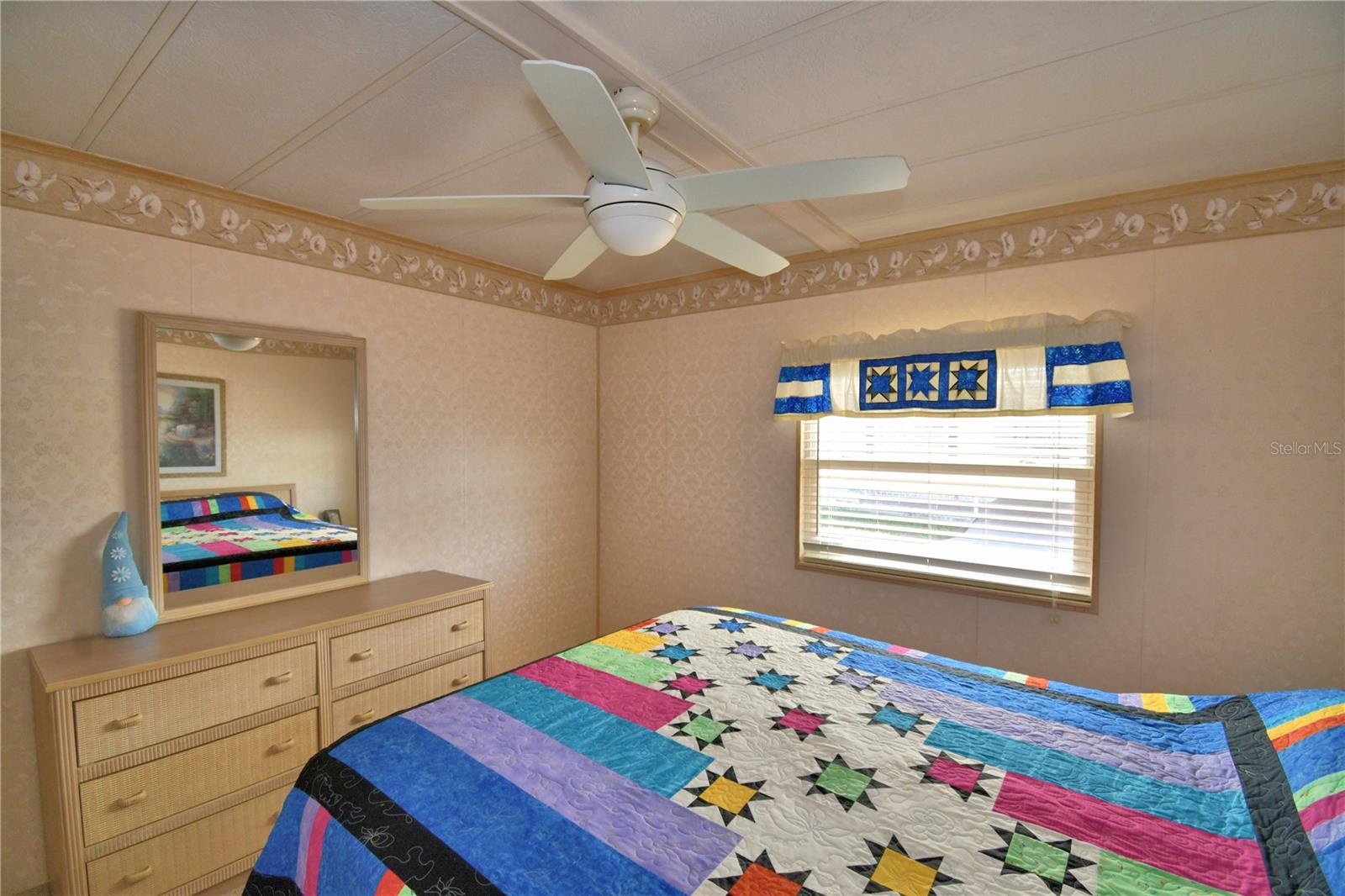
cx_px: 672
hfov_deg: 100.4
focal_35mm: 15
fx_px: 560
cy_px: 448
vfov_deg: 77.3
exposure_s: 1/60
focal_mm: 10
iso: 200
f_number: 4.5
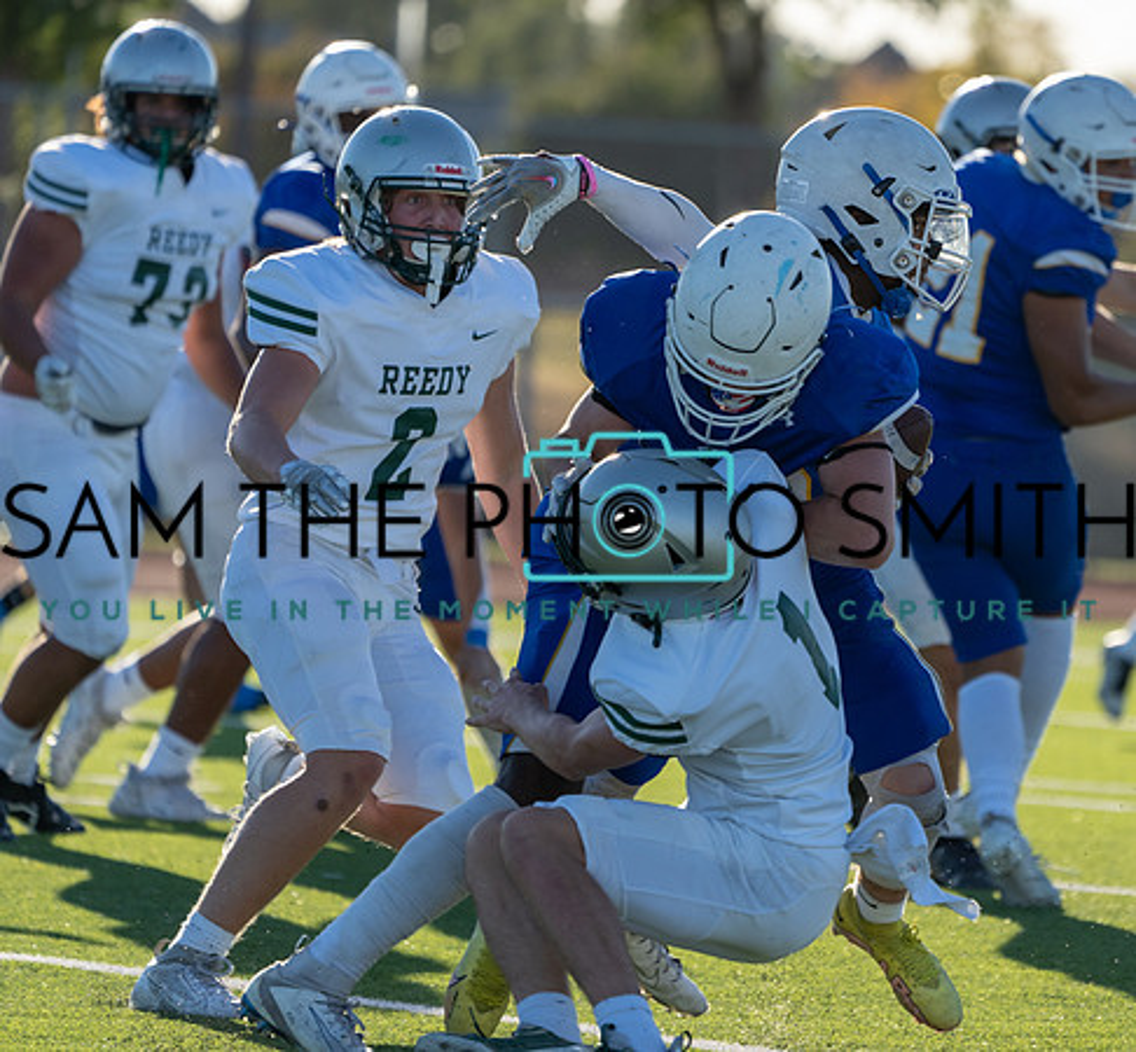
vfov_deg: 4.0
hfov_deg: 4.3
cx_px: 798
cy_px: 520
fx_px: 15157
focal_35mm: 424
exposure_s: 1/1250
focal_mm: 342
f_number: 5.6
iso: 500
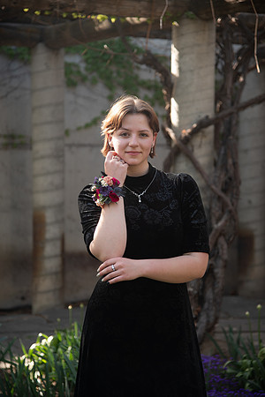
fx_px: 950
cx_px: 132
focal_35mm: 86
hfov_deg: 15.9
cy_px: 198
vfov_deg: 23.6
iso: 160
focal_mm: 86
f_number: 4
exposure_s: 1/125
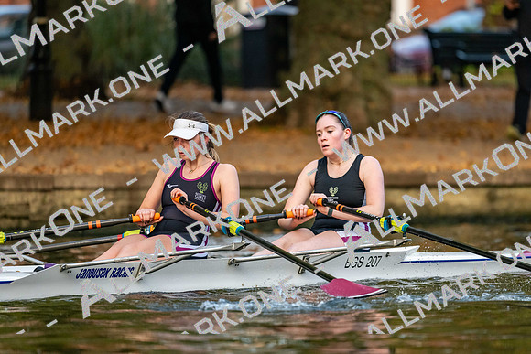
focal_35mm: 400
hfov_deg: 5.2
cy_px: 177
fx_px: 5901
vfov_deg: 3.4
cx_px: 266
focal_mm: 400
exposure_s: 1/2500
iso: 3200
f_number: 4.5
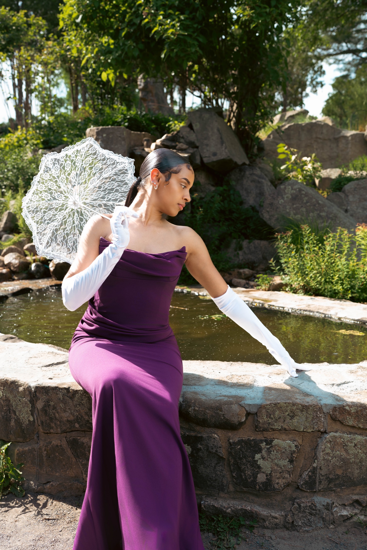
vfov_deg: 54.4
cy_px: 275
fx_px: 535
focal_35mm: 35
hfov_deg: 37.8
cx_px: 184
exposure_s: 1/200
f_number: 4
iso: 100
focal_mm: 35
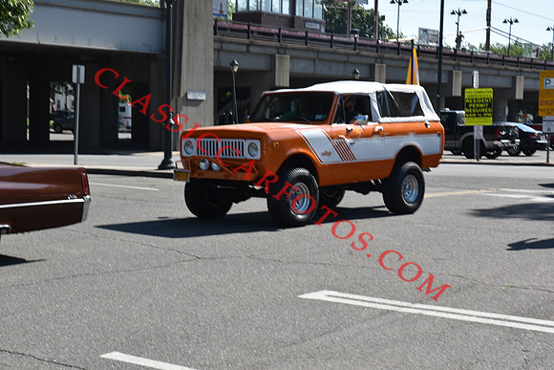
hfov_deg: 29.2
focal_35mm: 69
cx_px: 277
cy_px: 185
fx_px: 1062
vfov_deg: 19.7
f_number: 8
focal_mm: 46
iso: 360
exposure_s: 1/250
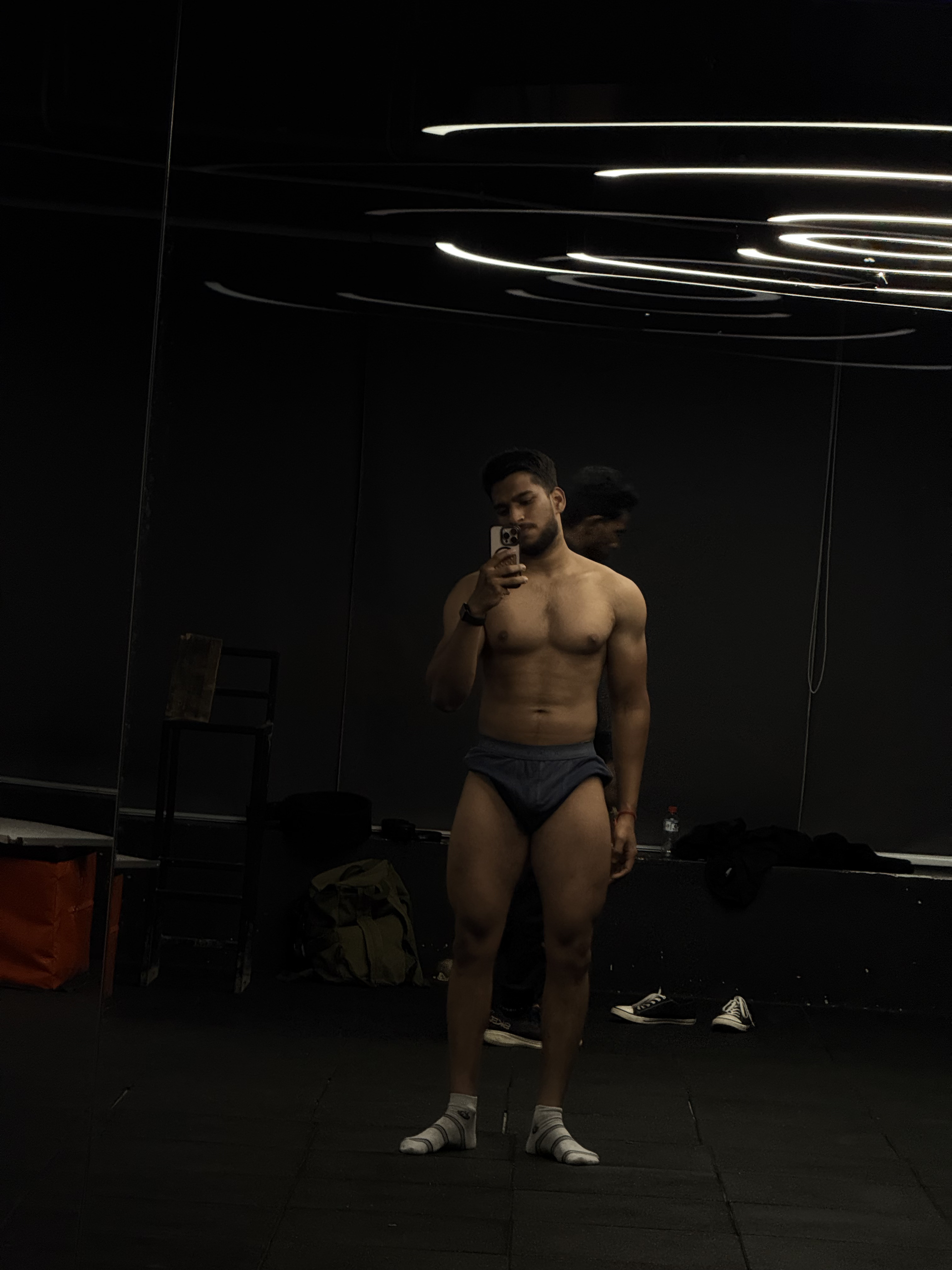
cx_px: 476
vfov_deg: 16.4
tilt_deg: -2.2
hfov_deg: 12.3
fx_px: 4400
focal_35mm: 120
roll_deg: -5.2
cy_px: 635
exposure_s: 1/50
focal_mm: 15.66
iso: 640
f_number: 2.8
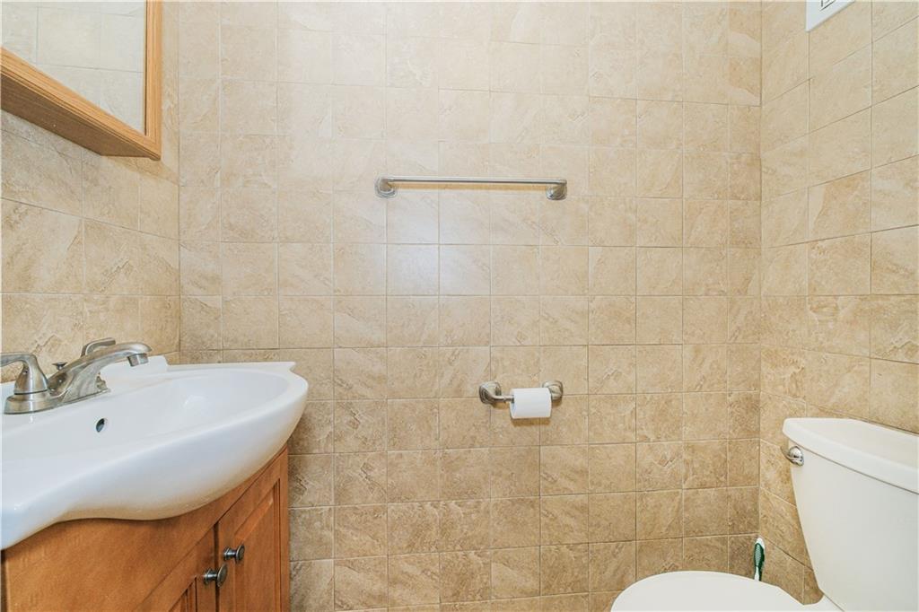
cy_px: 306
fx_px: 383
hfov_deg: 100.4
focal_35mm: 15
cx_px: 460
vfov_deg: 77.3
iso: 800
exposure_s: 1/50
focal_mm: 10
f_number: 8
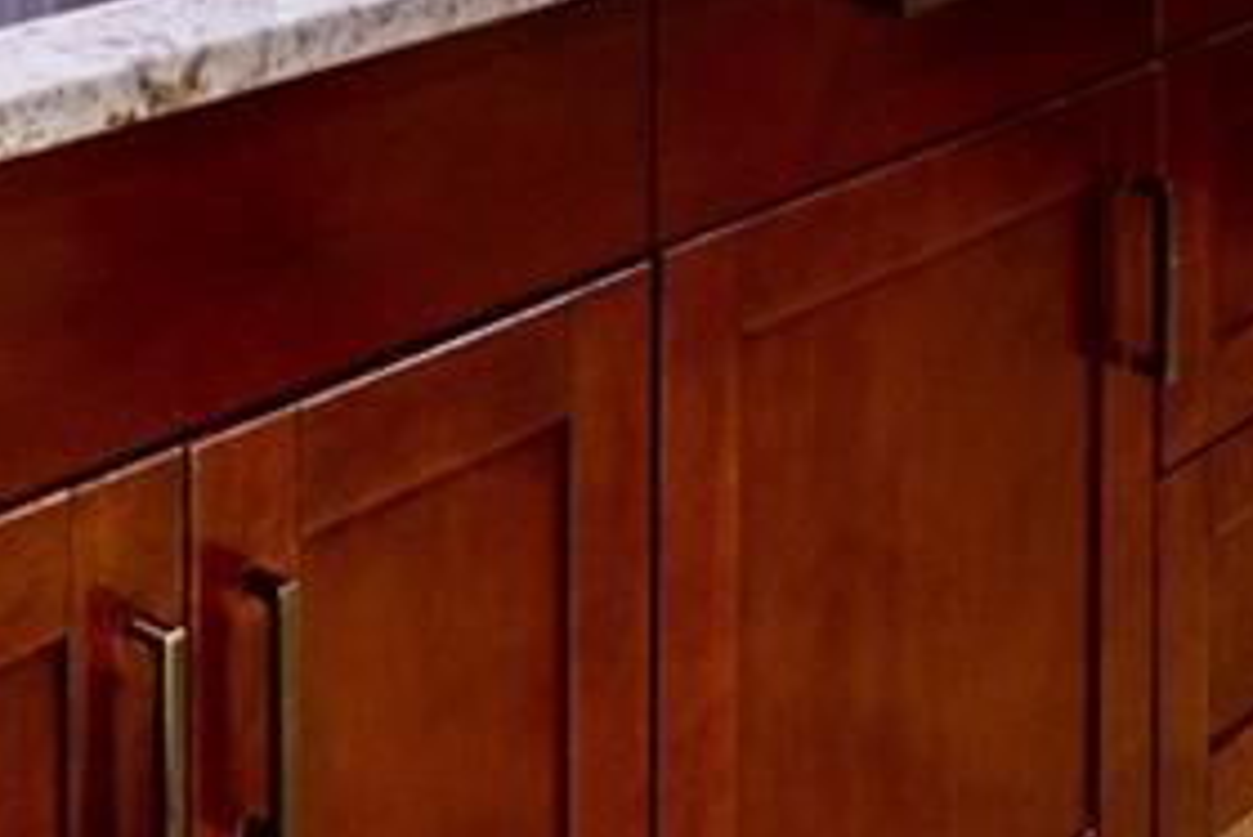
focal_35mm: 80
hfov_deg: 25.3
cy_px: -712
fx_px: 2786
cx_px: 707
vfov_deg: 14.7
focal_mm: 14
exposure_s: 1/1.67
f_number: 11
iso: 250
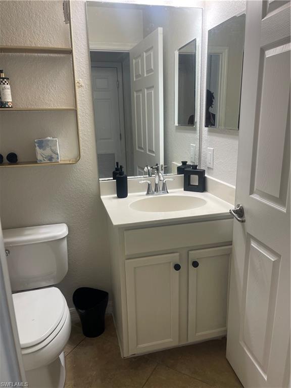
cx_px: 146
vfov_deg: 69.4
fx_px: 280
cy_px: 194
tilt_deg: -14.9
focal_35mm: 25
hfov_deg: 54.9
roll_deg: +1.1
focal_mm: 5.1
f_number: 1.6
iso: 80
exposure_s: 1/60
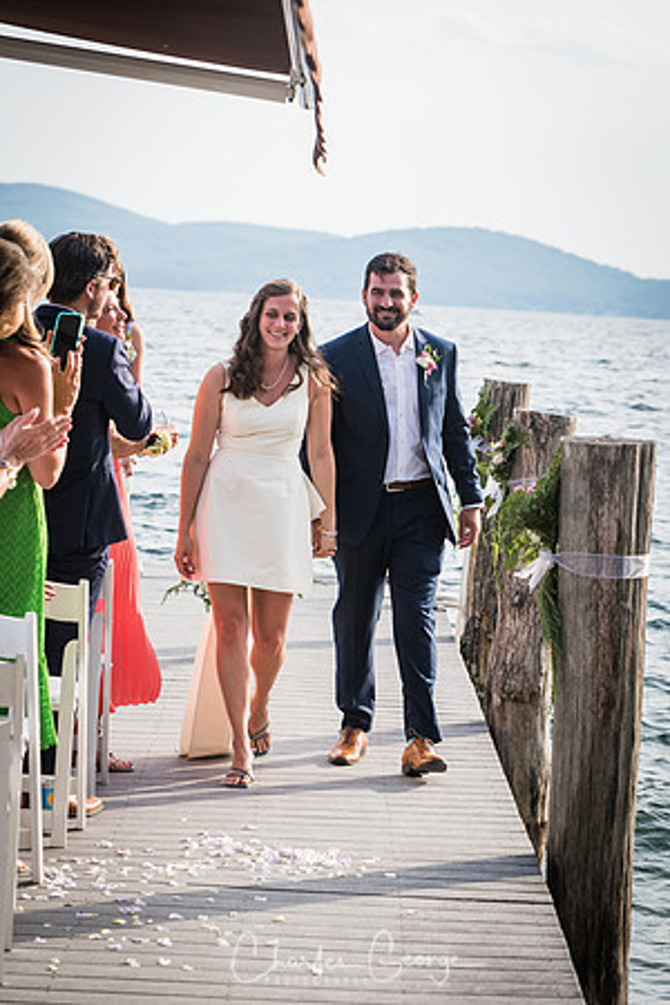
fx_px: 2931
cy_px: 502
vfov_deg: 19.5
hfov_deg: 13.0
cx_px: 335
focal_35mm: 105
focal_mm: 70
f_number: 4
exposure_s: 1/800
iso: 200
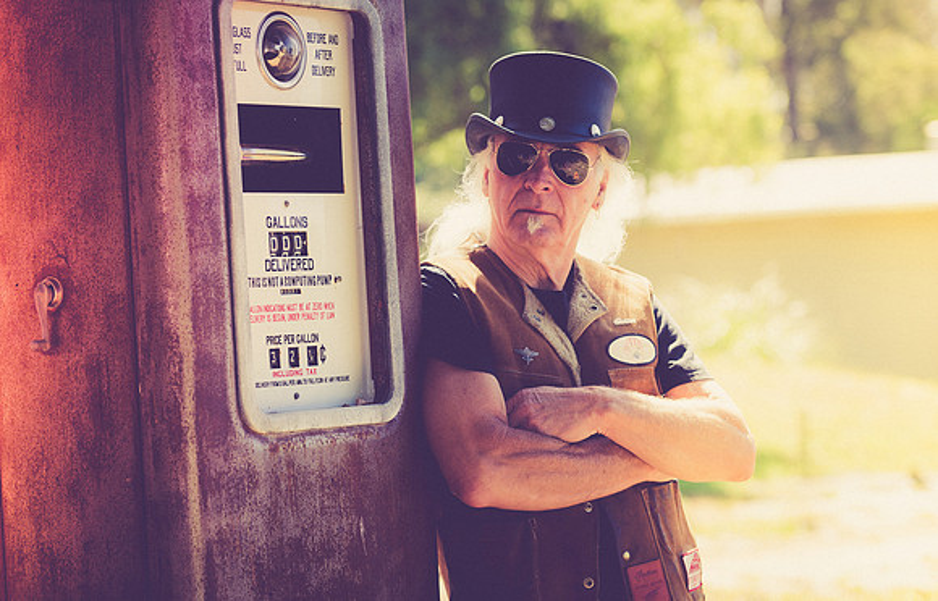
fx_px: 2770
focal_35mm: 108
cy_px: 339
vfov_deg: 12.4
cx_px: 429
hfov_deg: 19.2
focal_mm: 98
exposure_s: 1/1000
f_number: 4
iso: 400
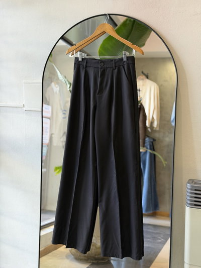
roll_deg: +0.5
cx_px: 100
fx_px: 371
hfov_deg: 30.3
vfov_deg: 39.6
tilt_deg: -10.5
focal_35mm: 48
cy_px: 134
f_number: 1.78
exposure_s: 1/100
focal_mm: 6.76
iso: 320
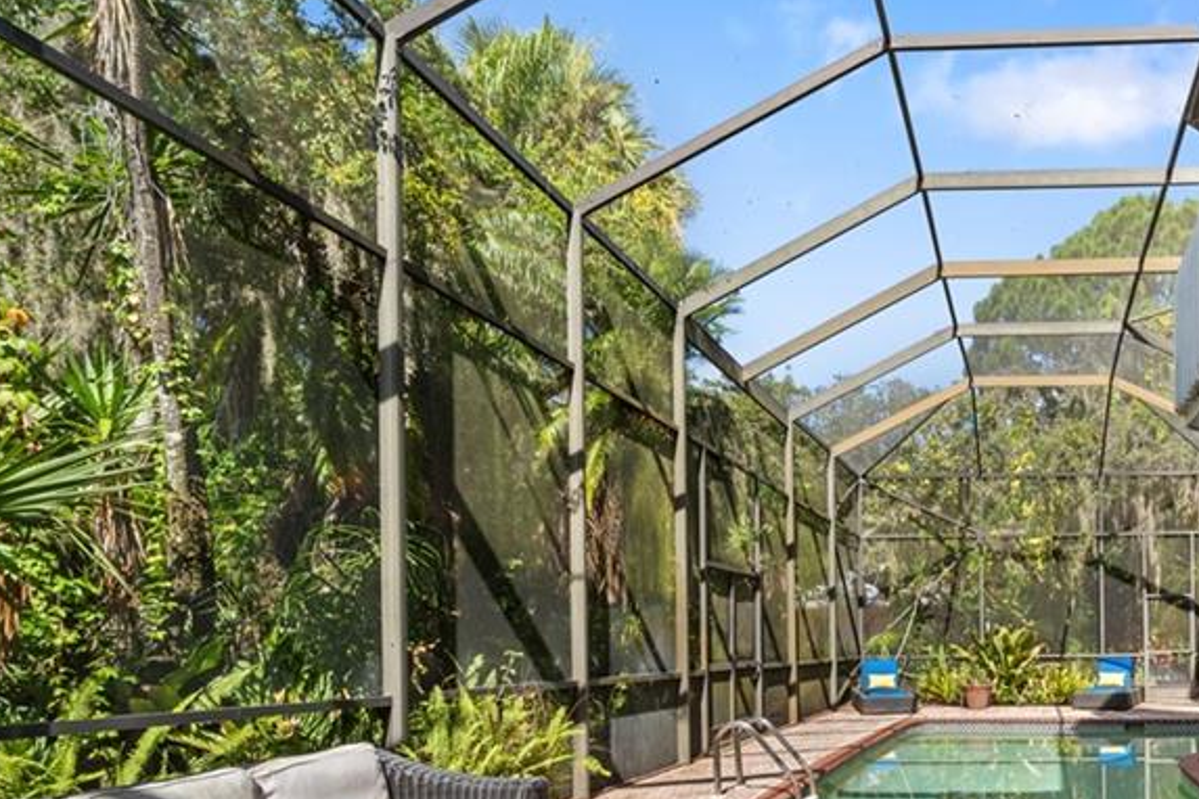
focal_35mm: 25
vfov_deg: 48.6
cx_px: 1011
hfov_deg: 63.3
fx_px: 833
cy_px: 630
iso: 250
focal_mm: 14
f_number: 9
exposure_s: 1/125
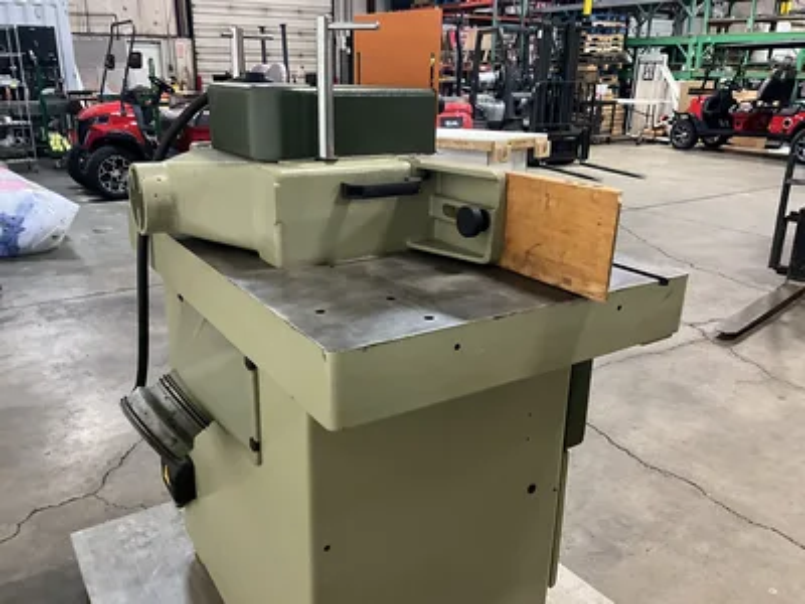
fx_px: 674
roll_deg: +0.0
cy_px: 302
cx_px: 402
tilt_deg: -19.1
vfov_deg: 48.2
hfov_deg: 61.7
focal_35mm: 29
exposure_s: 1/30
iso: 320
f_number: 1.8
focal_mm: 3
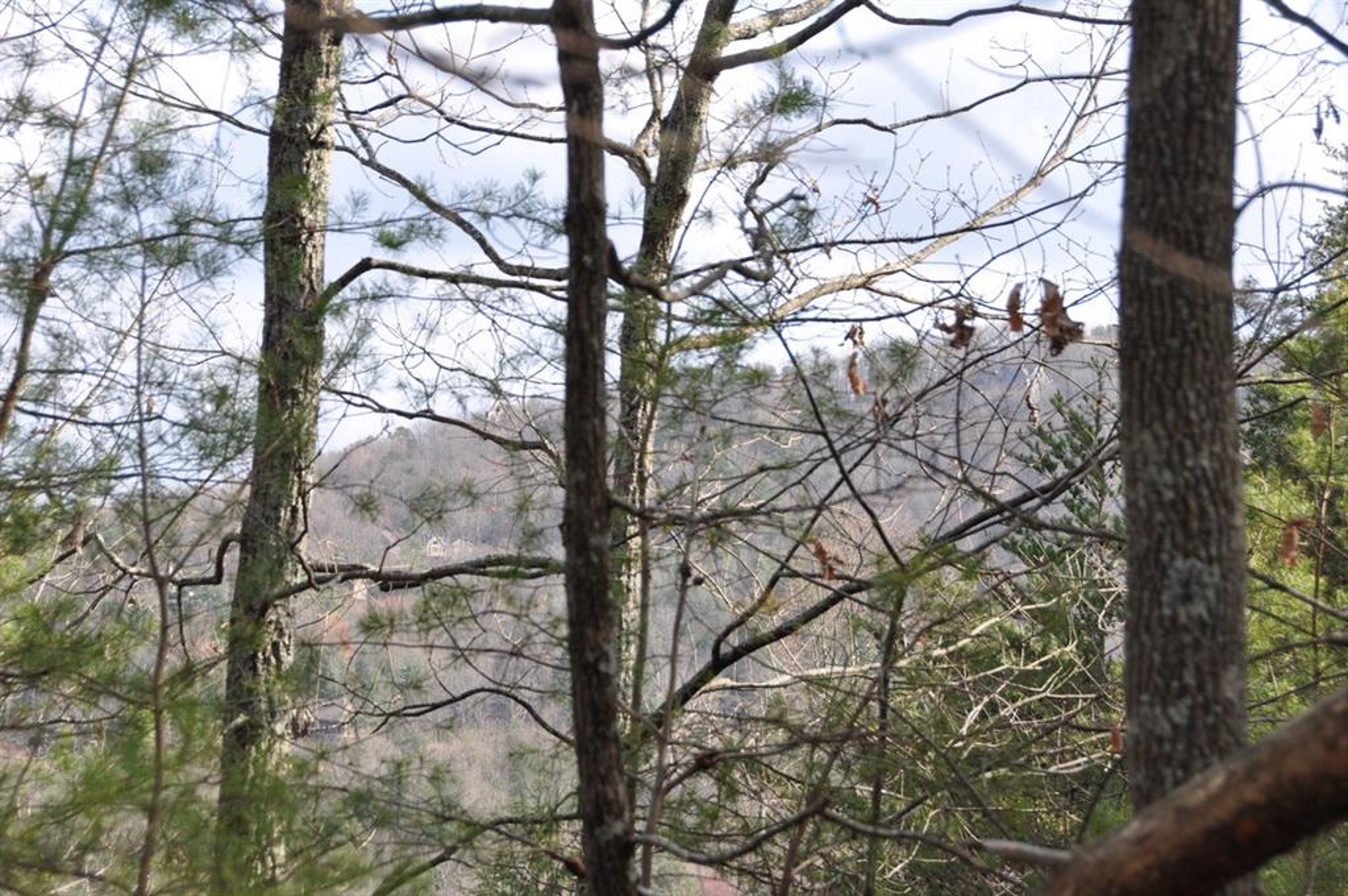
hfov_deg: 20.9
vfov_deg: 14.0
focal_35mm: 98
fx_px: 3646
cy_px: 448
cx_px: 674
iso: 200
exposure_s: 1/250
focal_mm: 65
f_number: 8
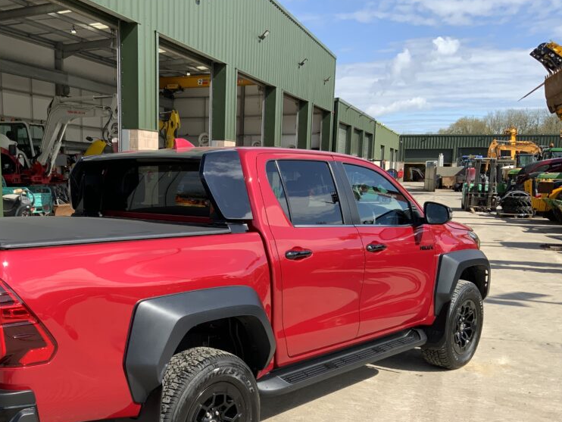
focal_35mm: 40
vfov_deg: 35.6
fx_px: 650
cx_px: 184
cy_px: 280
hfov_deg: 46.0
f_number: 1.8
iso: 16
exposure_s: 1/1221
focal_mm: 3
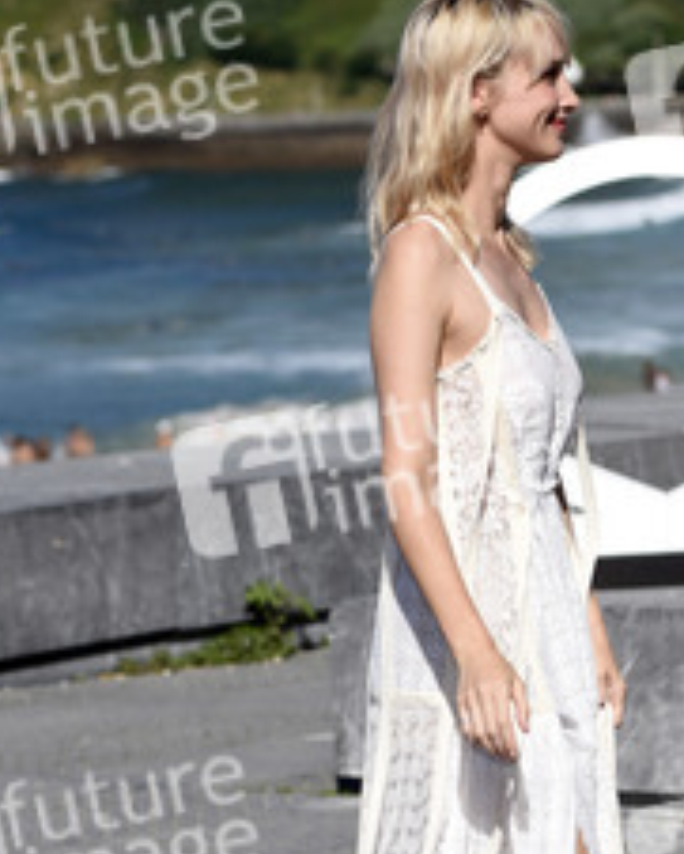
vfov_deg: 11.1
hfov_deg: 8.9
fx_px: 4400
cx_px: 476
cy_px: 658
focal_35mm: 174
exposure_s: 1/4000
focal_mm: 70
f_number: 4
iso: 200
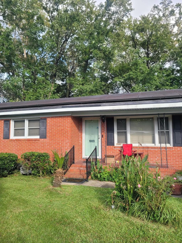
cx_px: 91
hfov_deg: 53.1
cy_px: 122
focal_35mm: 26
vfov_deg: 67.3
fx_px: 182
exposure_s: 1/699
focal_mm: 5.4
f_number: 1.8
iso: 40
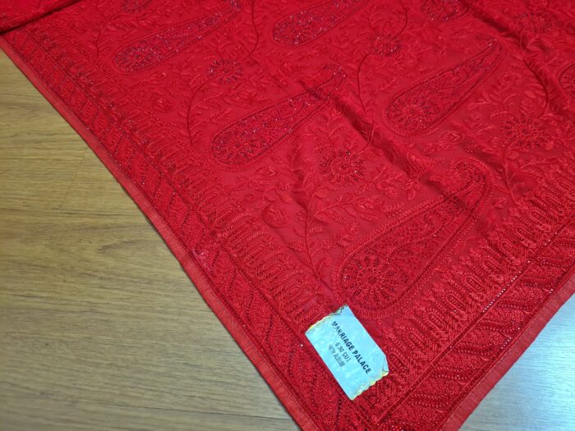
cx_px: 288
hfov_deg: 67.3
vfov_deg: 53.1
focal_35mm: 26
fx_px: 432
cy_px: 216
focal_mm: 5.4
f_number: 1.8
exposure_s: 1/60
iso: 250
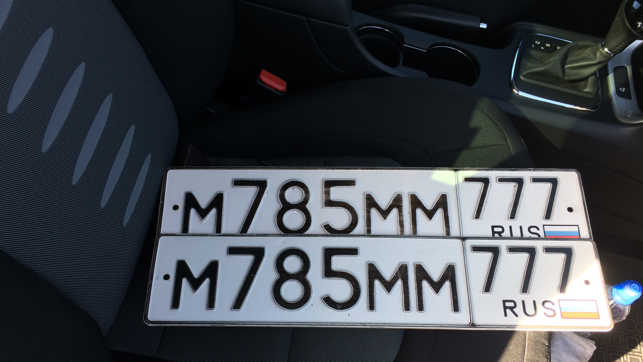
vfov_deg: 36.6
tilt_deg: -61.7
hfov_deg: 61.0
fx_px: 546
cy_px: 216
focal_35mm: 32
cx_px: 318
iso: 32
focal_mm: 4.15
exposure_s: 1/107
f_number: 2.2
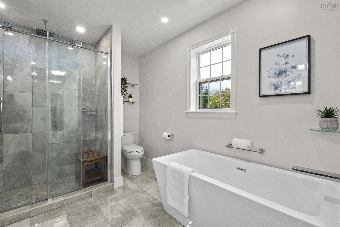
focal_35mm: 15
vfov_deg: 77.3
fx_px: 142
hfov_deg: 100.4
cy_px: 114
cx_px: 170
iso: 400
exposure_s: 1/5
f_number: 16
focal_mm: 10
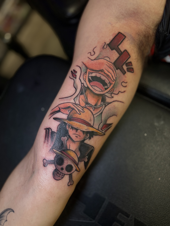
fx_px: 157
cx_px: 85
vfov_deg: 71.6
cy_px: 113
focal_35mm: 24
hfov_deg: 56.8
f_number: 1.78
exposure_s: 1/60
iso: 200
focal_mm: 6.76
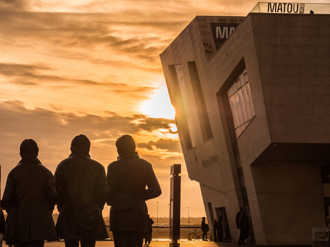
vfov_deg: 14.8
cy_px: 152
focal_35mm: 100
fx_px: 953
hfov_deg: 19.6
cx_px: 125
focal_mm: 35
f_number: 9
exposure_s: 1/1000
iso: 200
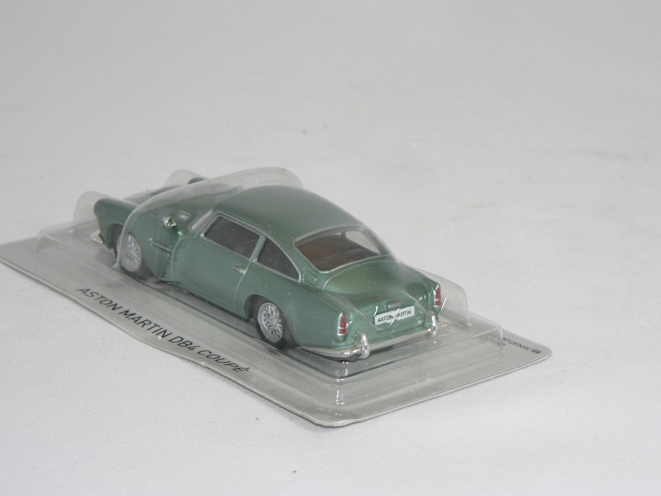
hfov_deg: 15.9
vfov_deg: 12.0
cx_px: 330
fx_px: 2368
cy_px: 248
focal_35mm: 124
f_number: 3.2
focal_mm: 20.7
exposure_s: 1/60
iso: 80
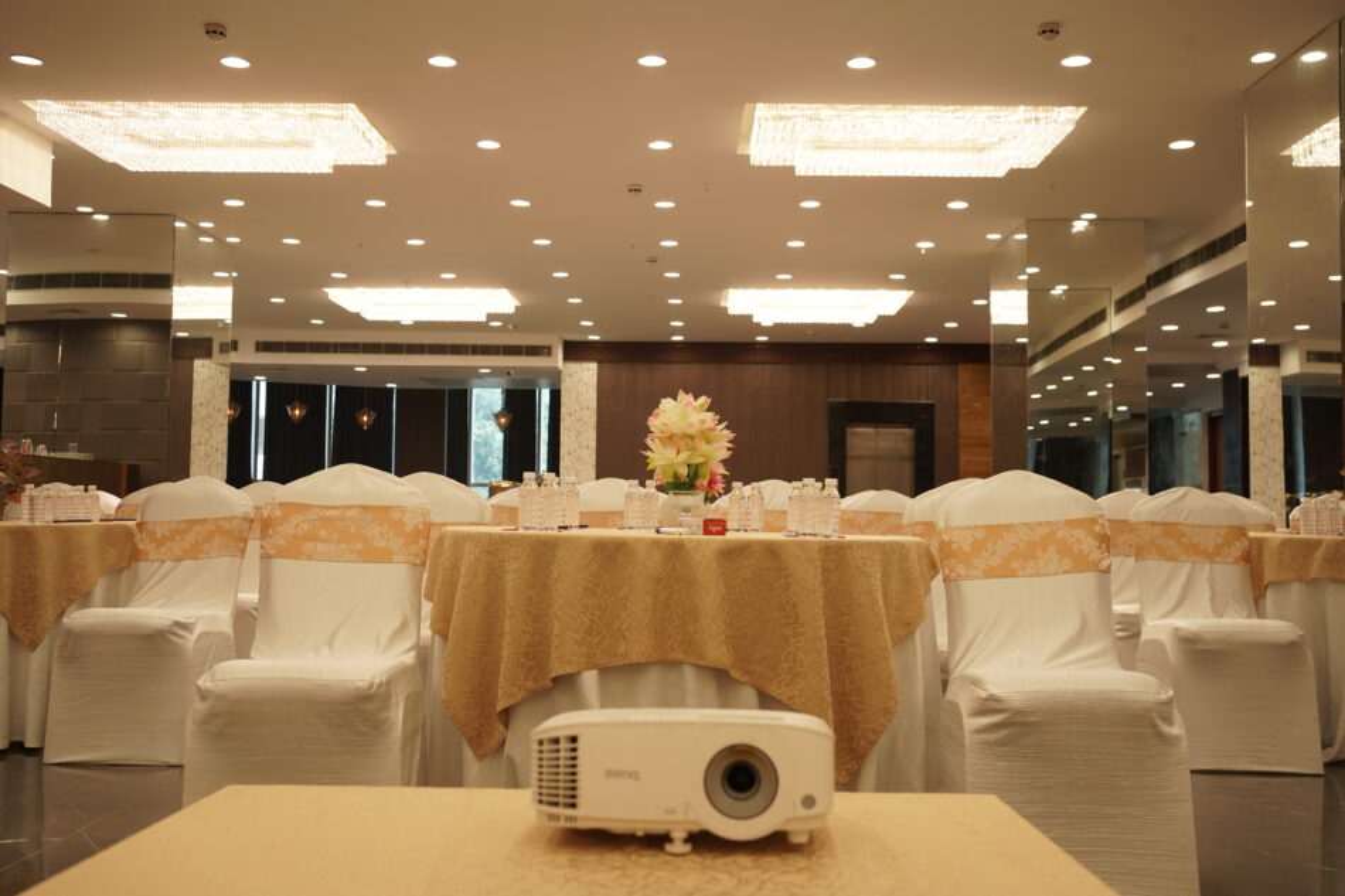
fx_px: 1307
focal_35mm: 35
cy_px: 448
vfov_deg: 37.8
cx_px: 672
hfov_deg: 54.4
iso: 1000
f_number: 5.6
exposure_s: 1/160
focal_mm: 35
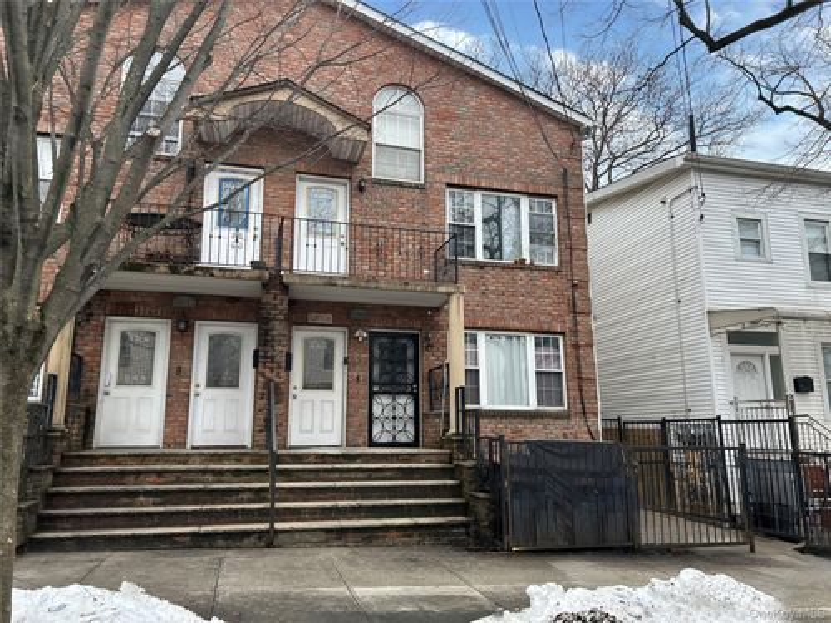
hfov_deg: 67.3
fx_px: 624
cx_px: 416
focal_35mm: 26
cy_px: 312
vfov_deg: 53.1
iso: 50
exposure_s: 1/1209
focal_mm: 5.7
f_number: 1.5
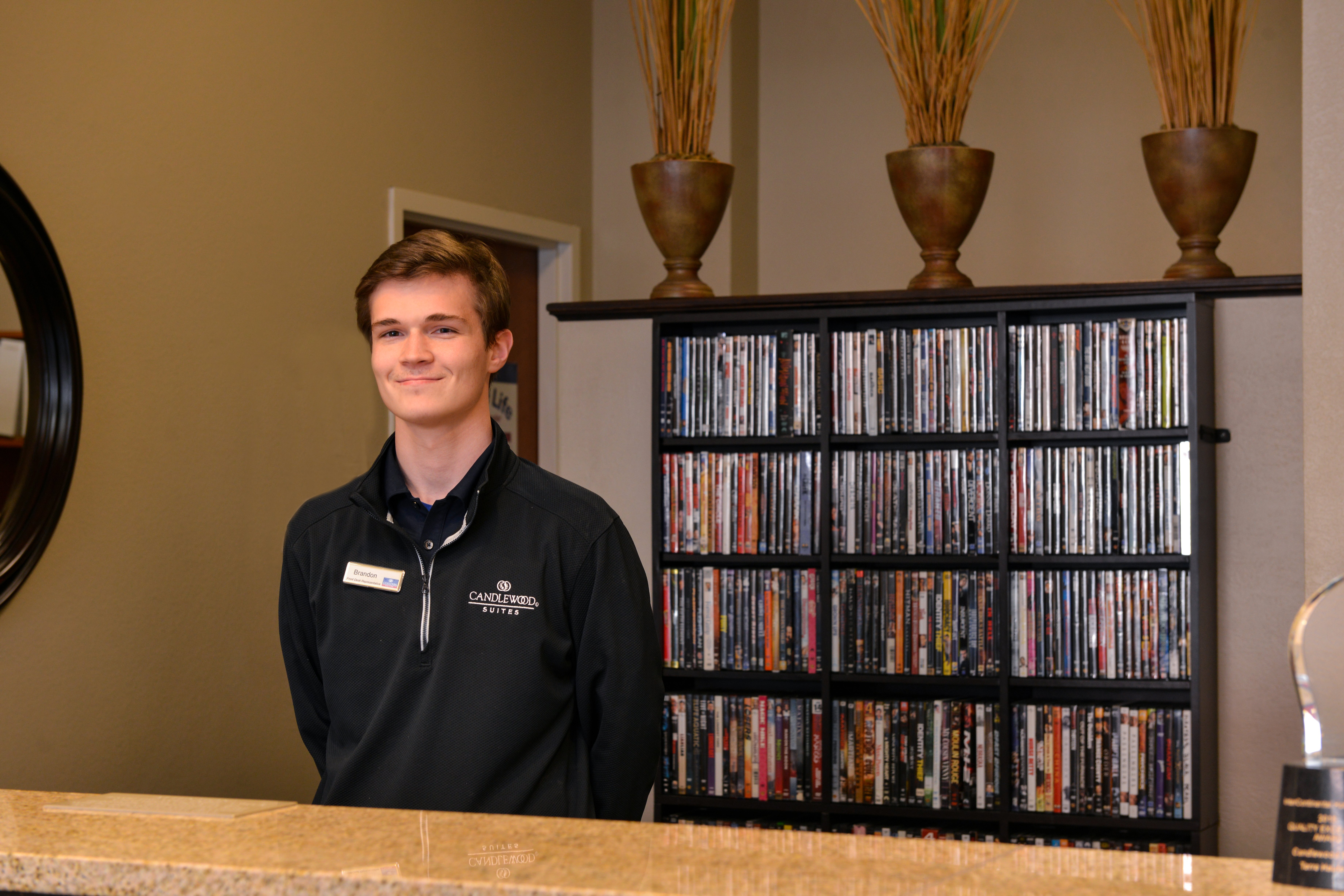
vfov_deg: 19.5
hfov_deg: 28.8
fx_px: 2614
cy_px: 448
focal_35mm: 70
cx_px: 672
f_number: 7.1
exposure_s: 1/20
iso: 400
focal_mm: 70
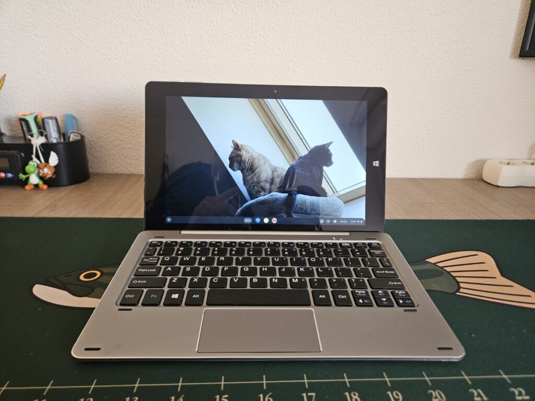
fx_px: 355
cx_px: 268
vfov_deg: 58.9
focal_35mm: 23
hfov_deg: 73.9
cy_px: 200
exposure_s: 1/50
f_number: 1.8
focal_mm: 5.4
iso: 250
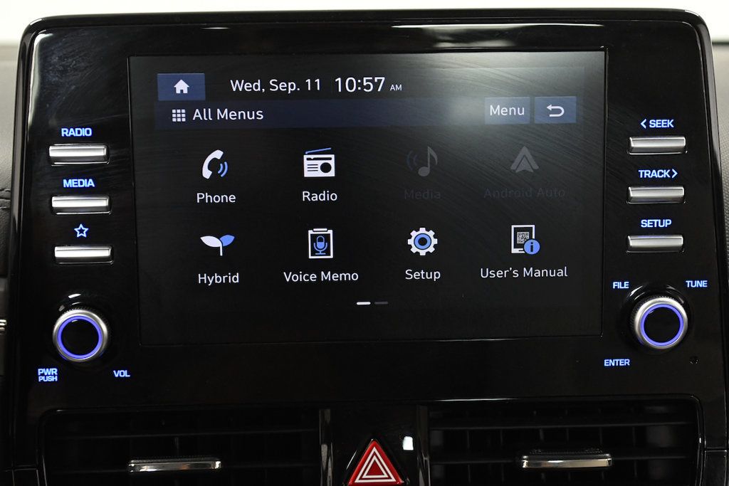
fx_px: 1094
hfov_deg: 36.9
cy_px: 243
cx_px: 364
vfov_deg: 25.1
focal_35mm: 54
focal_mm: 36
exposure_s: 1/500
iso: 2500
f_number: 3.5
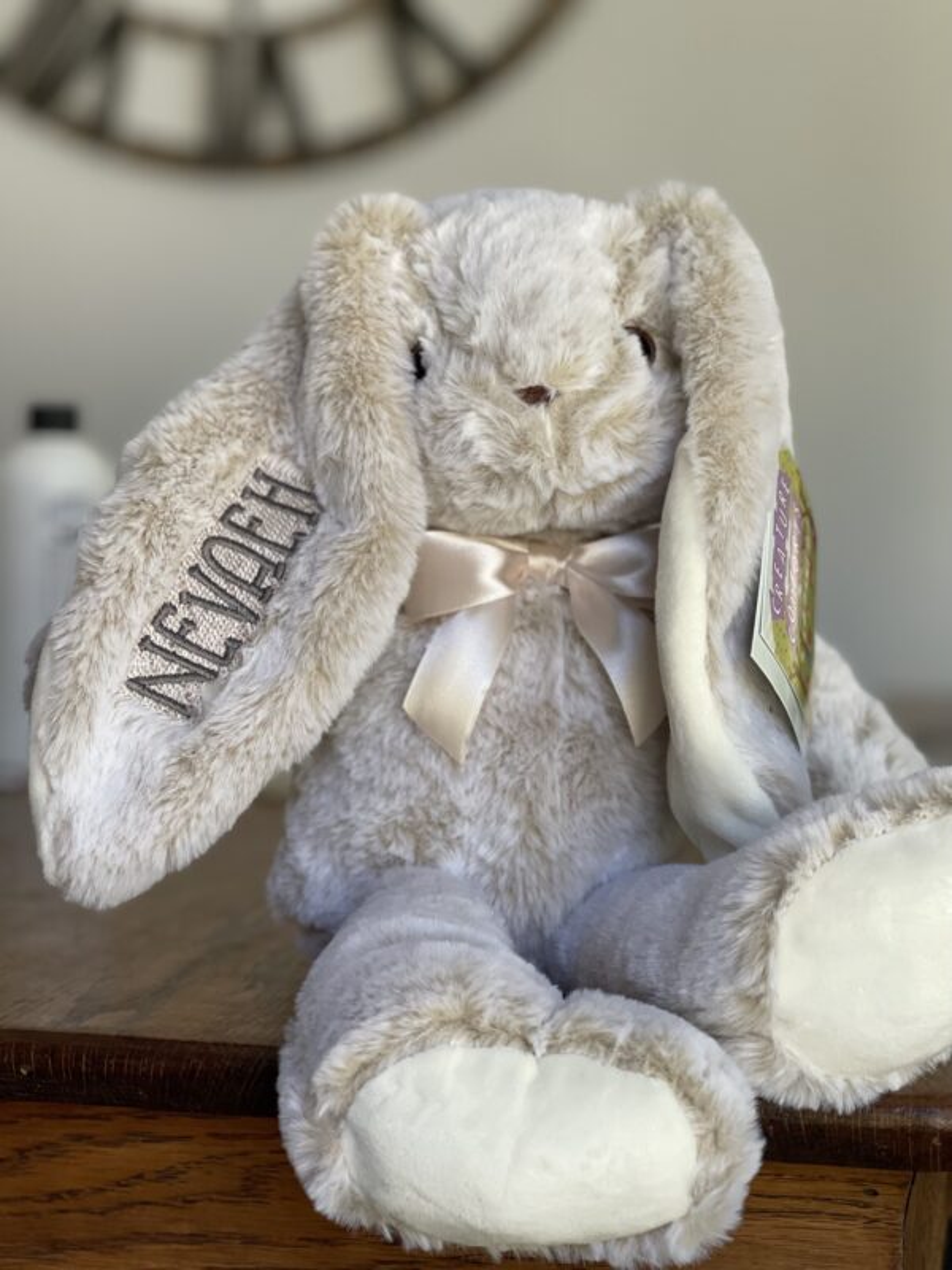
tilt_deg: -3.7
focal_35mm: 64
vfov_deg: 30.3
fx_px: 2347
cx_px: 476
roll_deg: -1.9
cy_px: 635
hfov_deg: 22.9
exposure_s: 1/121
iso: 160
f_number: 2.2
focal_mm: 7.5
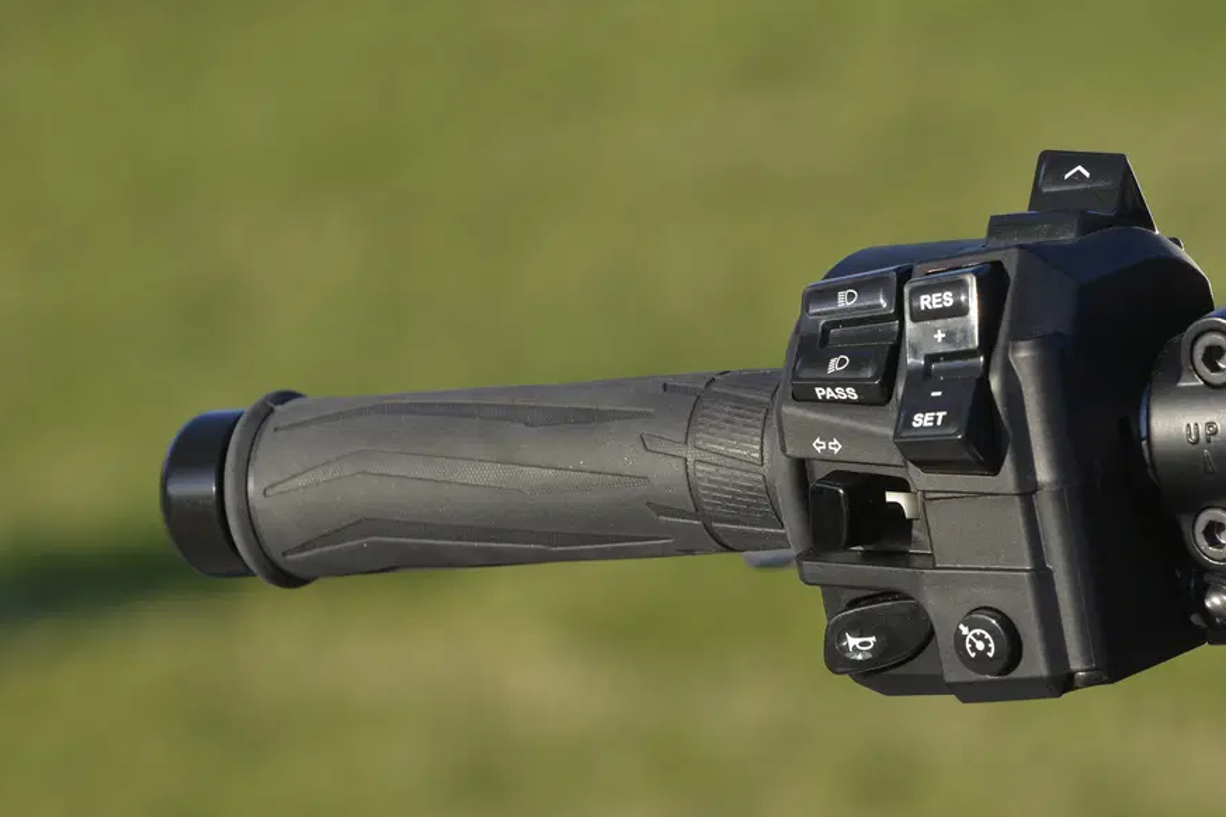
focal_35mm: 275
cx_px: 827
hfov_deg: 7.5
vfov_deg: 5.0
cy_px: 405
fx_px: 9365
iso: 100
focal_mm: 200
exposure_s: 1/125
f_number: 11
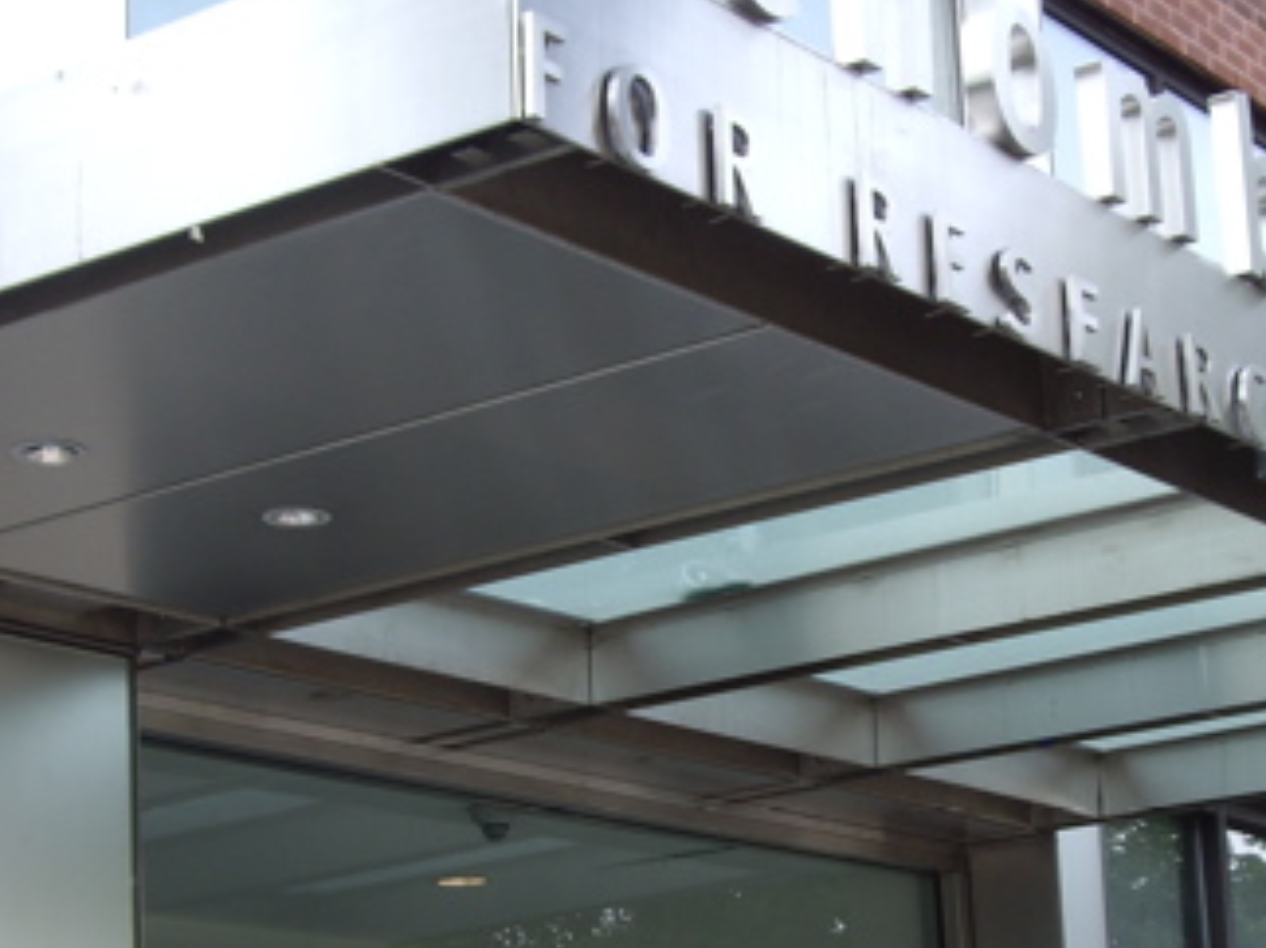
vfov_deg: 16.7
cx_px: 882
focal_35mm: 87
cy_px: 840
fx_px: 3181
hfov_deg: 22.4
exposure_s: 1/160
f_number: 2.8
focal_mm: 7.9
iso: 64
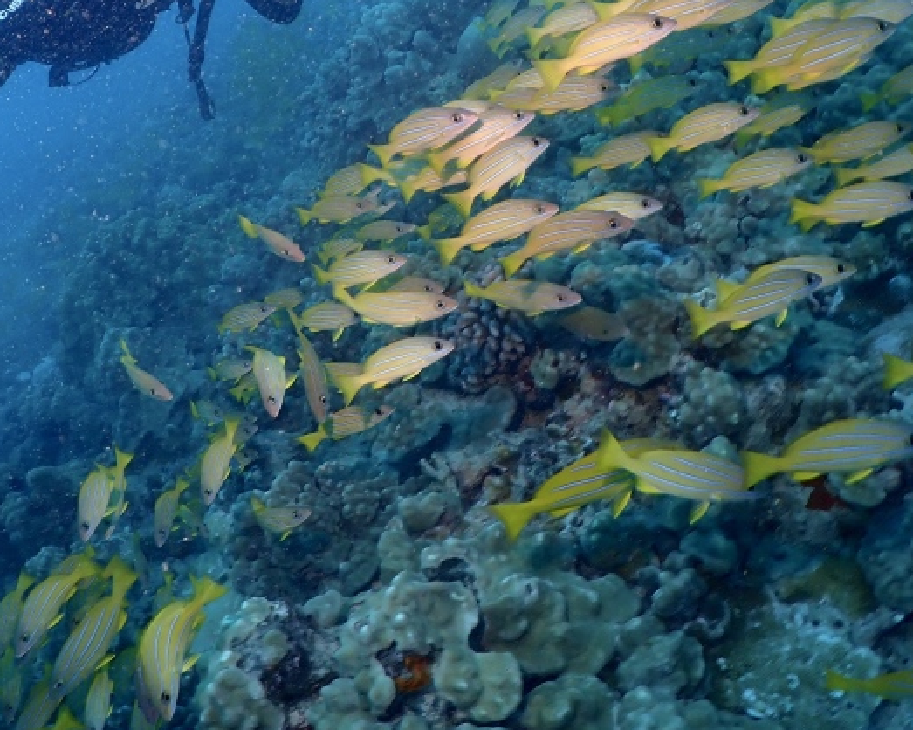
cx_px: 272
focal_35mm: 42
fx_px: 1134
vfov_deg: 34.9
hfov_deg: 43.0
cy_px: 184
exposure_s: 1/125
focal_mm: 4.5
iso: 100
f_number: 2.8
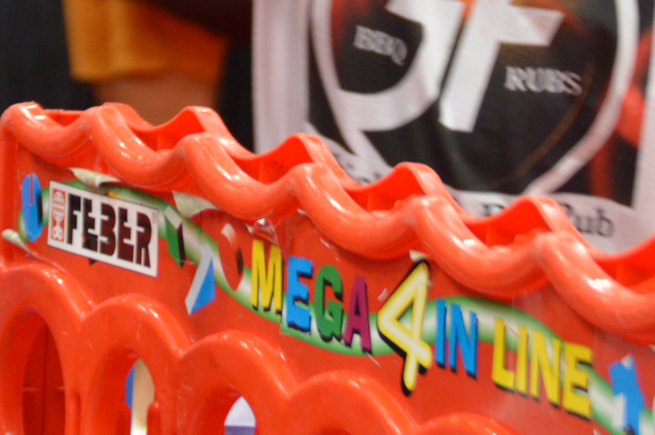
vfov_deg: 5.3
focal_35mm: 258
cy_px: -199
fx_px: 4682
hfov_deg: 8.0
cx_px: 140
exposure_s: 1/60
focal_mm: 55
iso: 640
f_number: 4
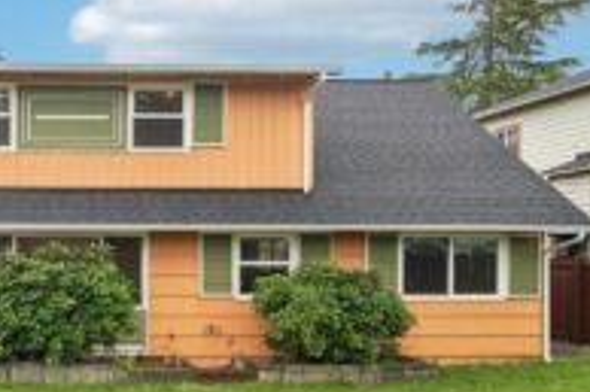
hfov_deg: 50.8
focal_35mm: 33
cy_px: 254
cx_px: 61
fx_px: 540
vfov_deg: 39.5
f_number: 8
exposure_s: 1/250
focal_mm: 16
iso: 1600
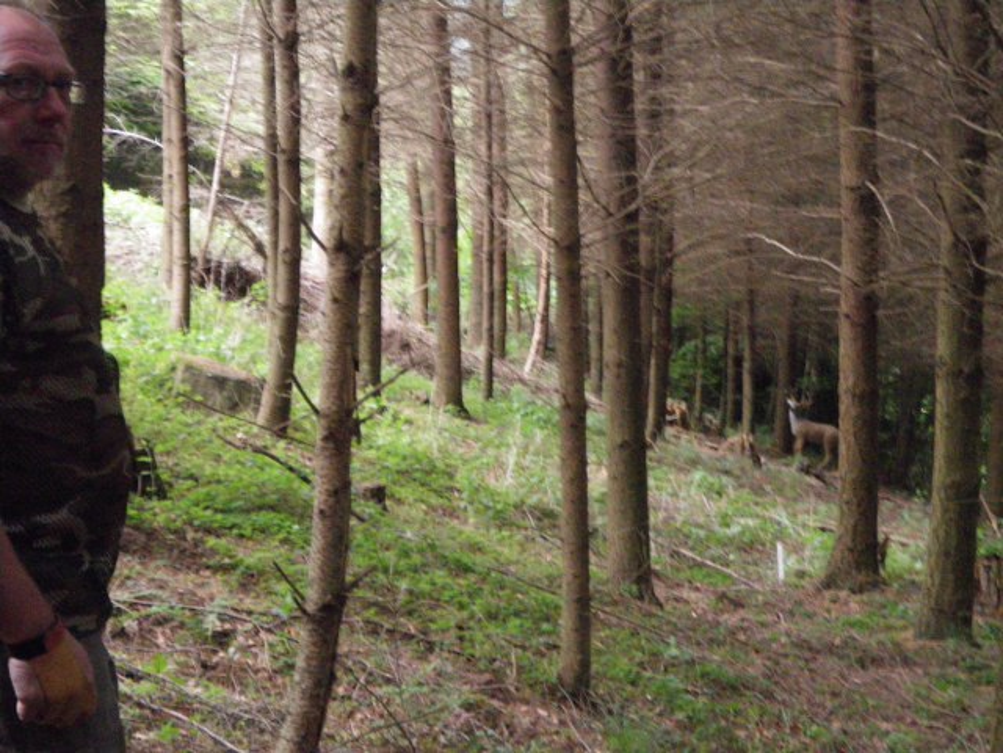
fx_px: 1796
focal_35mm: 62
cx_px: 502
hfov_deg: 31.2
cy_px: 376
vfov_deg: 23.7
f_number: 4.6
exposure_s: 1/25
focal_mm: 11.1
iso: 800
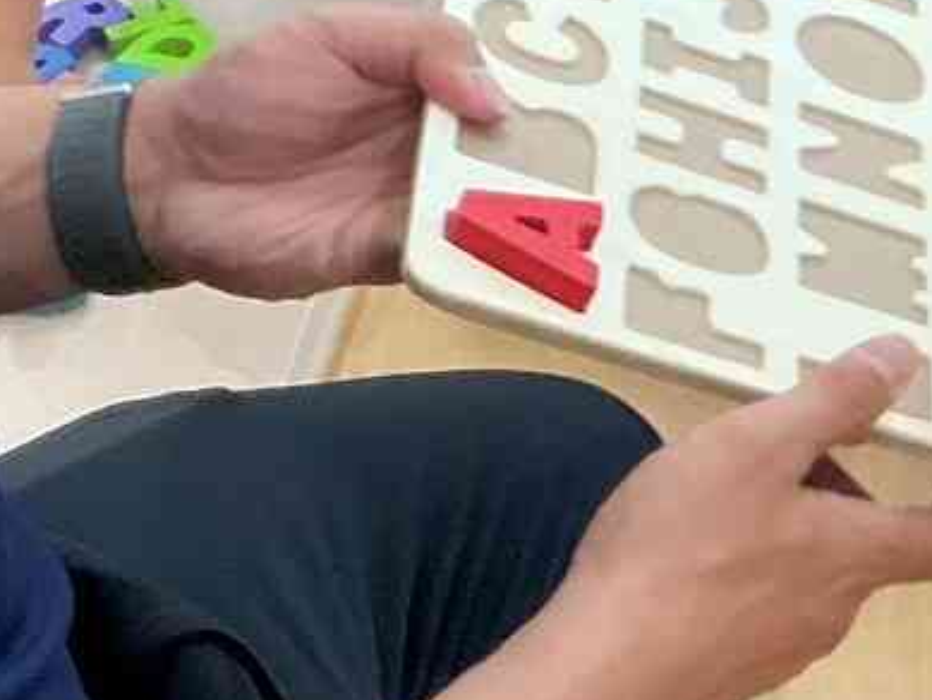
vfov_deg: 9.9
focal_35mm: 149
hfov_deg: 12.4
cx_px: 1502
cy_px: -41
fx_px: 4013
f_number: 1.8
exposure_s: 1/100
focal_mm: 3
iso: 64
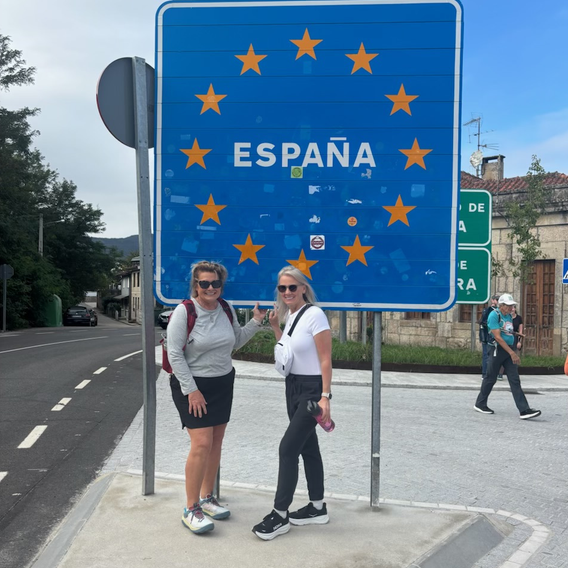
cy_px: 297
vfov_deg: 52.5
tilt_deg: +0.2
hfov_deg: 52.5
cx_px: 287
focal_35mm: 31
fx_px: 575
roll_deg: -1.5
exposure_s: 1/2193
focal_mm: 5.96
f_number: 1.6
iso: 50
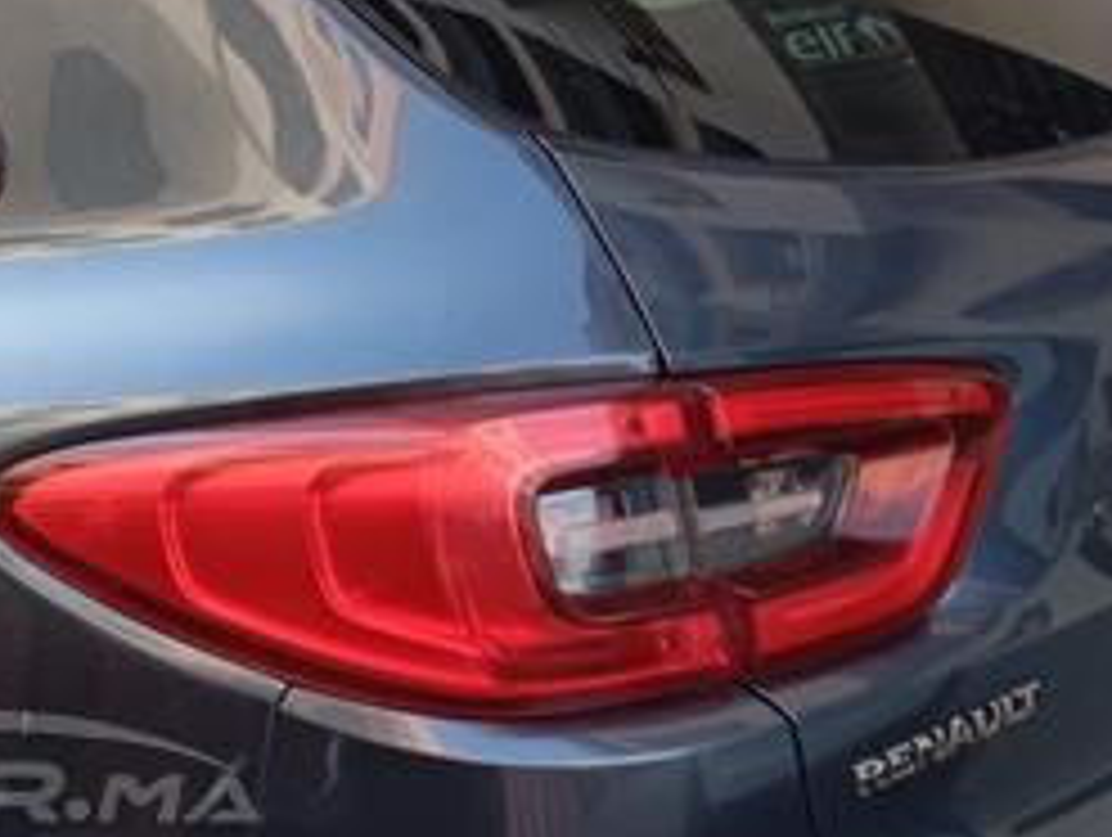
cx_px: -140
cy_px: 731
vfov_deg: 19.6
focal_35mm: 74
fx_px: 2381
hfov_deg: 24.4
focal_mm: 4.22
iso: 185
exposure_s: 1/100
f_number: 1.8
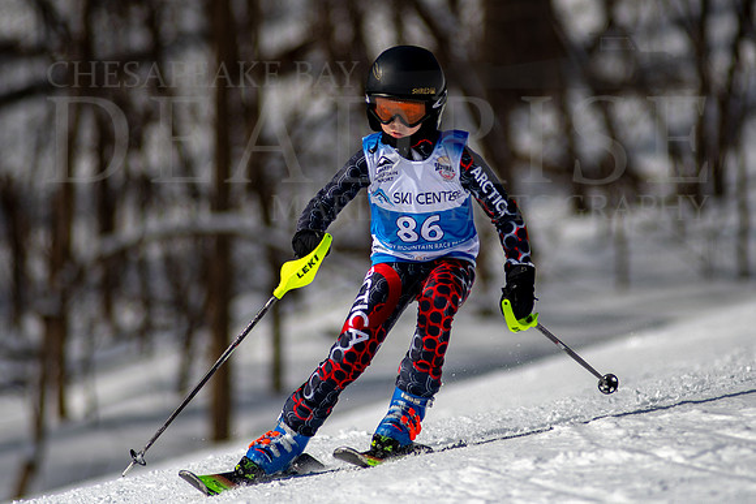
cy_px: 222
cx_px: 423
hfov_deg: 4.1
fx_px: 10567
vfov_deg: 2.7
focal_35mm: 503
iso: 100
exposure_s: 1/8000
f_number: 2.8
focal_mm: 300
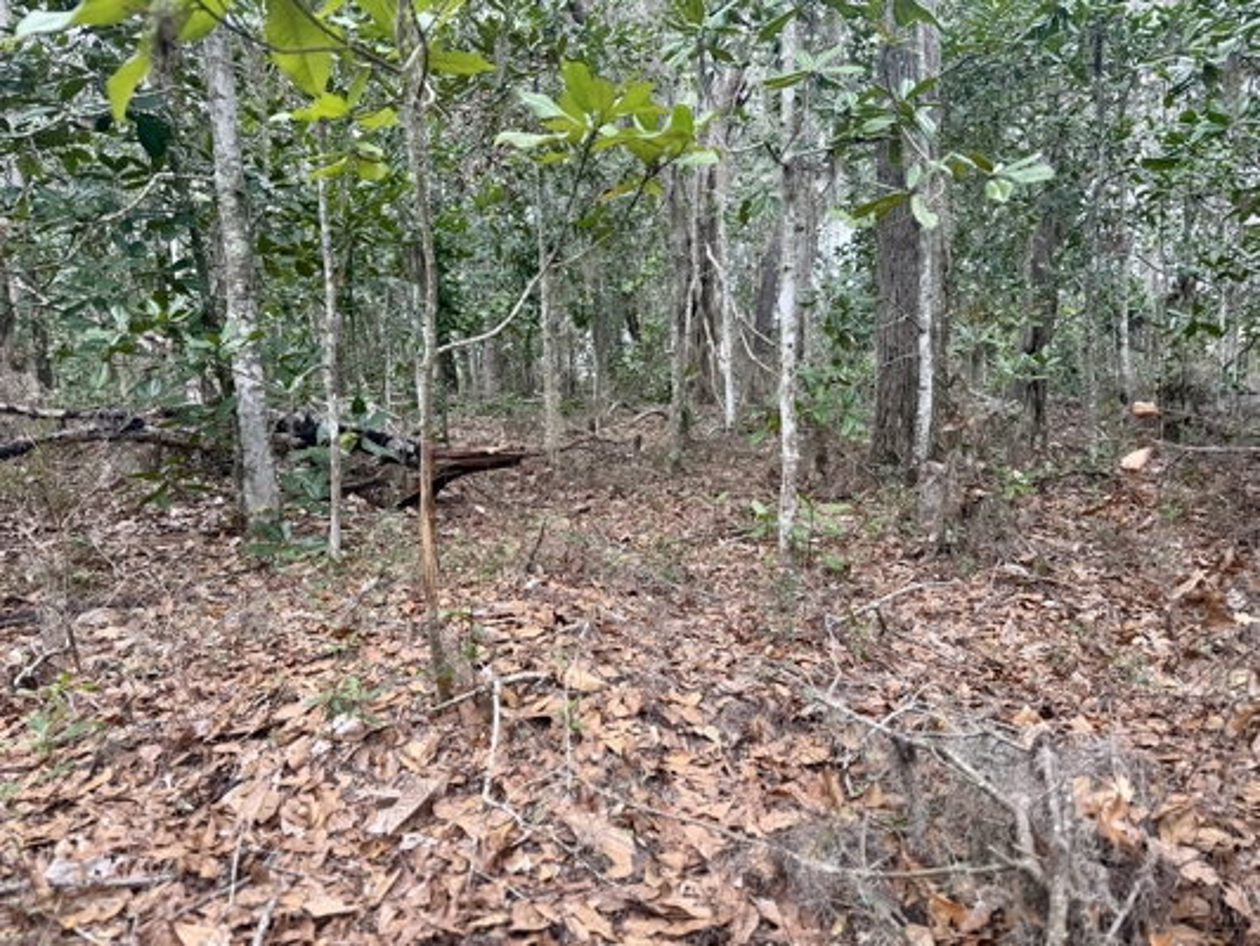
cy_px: 473
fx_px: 874
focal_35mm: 24
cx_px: 630
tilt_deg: -8.8
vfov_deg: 56.8
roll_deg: +1.1
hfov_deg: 71.6
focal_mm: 6.76
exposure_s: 1/435
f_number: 1.78
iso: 80
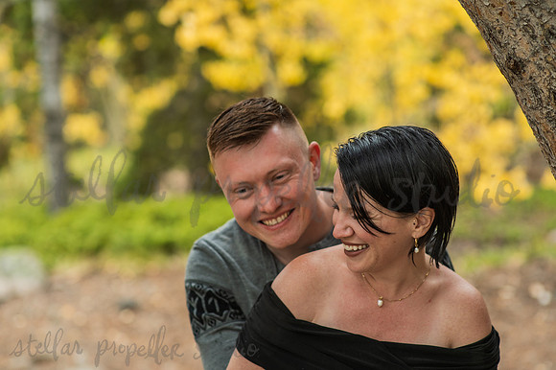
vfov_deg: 16.1
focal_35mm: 85
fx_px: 1312
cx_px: 278
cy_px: 185
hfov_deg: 23.9
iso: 500
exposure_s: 1/160
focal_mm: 85
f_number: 2.5
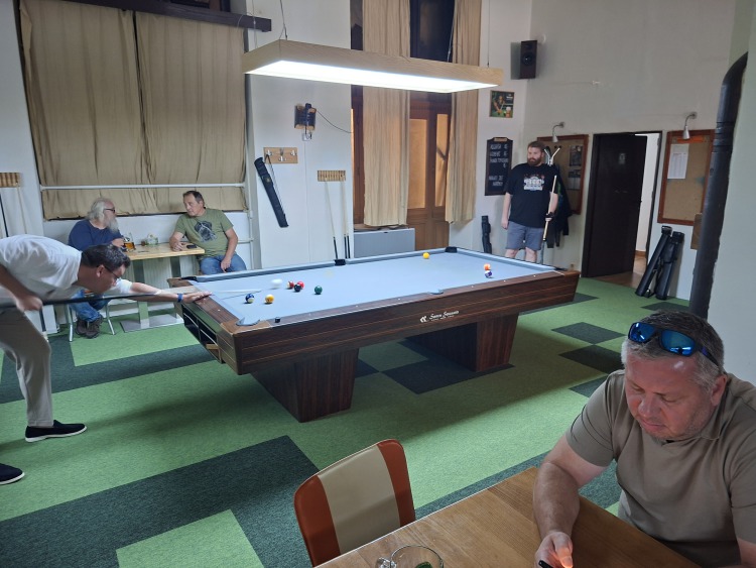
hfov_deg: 73.9
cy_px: 284
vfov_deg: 58.9
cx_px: 378
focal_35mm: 23
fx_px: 502
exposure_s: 1/25
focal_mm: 5.54
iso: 320
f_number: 1.8
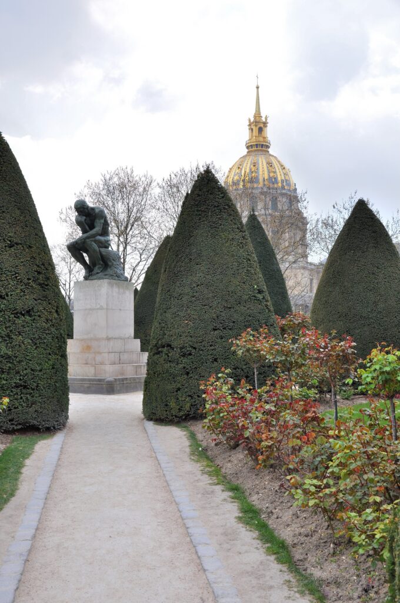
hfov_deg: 34.1
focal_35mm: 39
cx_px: 200
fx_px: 652
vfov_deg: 49.6
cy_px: 302
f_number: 9
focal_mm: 26
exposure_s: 1/320
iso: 200
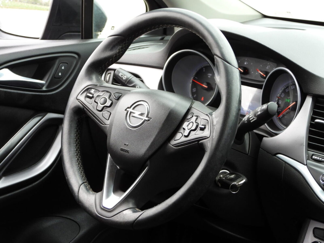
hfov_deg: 20.2
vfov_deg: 15.2
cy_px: 122
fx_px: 908
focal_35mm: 97
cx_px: 162
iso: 220
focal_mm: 17.5
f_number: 3.5
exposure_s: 1/60
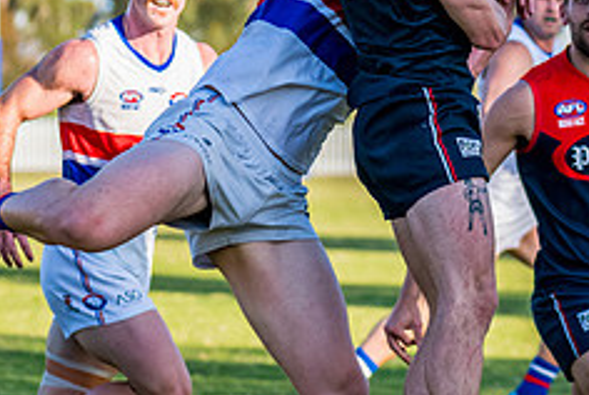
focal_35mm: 461
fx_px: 7552
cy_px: 5
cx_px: 363
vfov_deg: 3.0
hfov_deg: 4.5
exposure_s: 1/1600
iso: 800
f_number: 6.3
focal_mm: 170
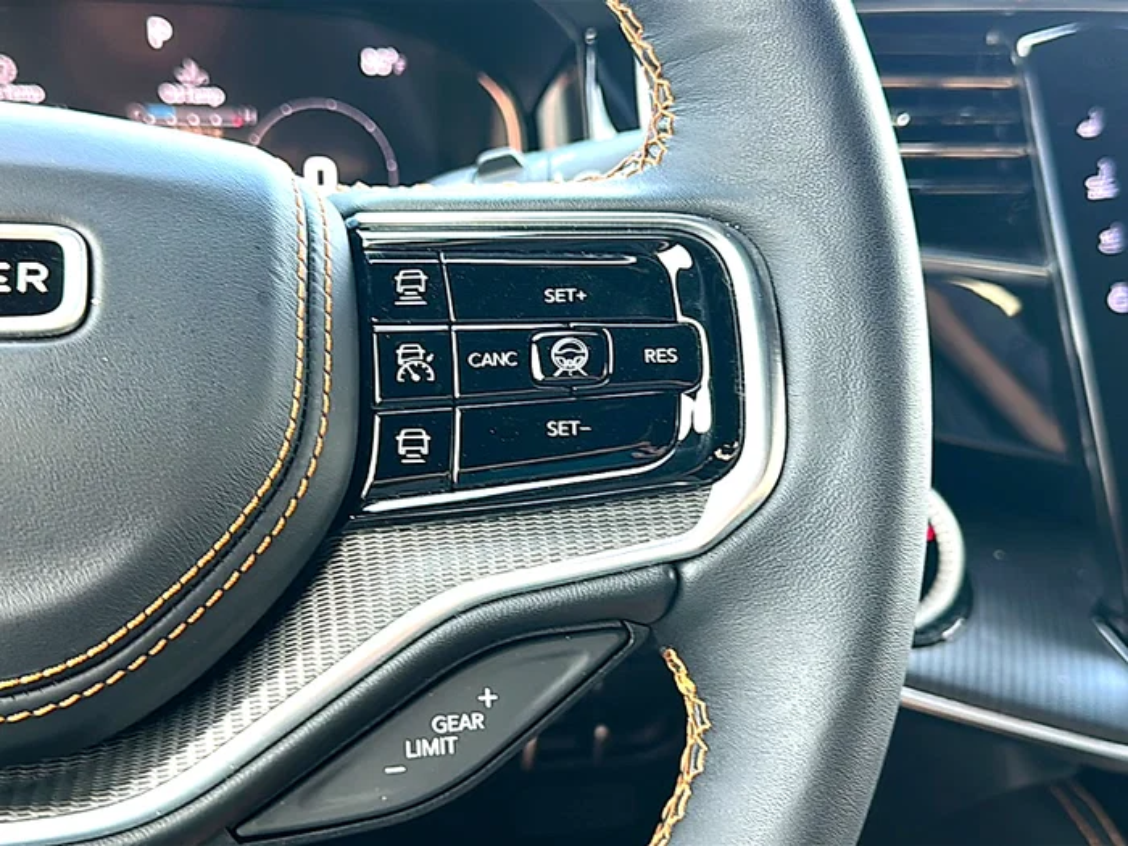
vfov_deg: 41.8
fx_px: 1108
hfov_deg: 54.0
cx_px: 564
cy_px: 423
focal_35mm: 34
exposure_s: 1/60
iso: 80
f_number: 1.78
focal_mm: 6.86
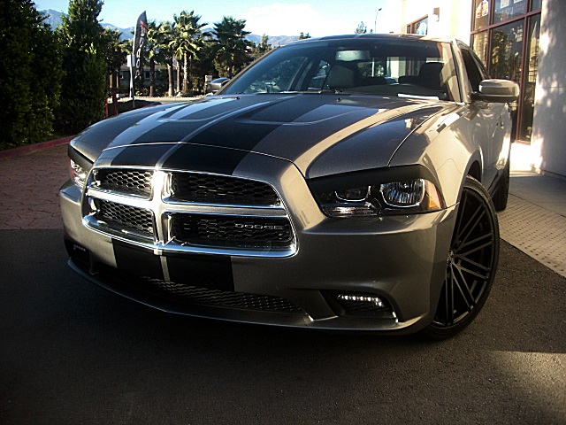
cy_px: 212
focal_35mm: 36
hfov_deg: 51.4
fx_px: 589
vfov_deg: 39.7
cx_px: 283
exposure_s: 1/200
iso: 50
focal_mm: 6.3
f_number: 2.8
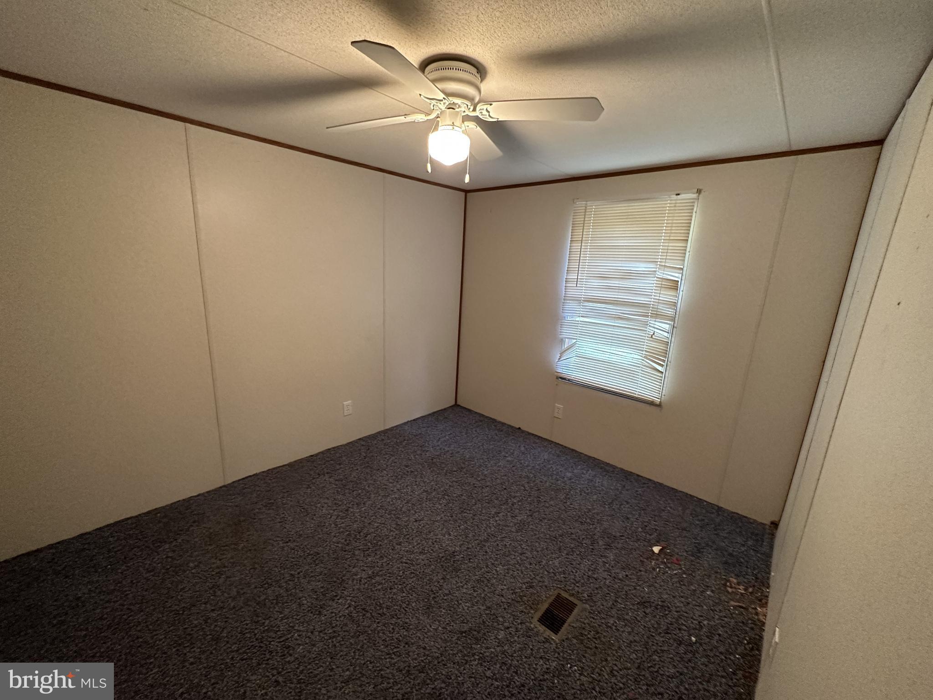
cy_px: 350
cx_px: 466
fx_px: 377
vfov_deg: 85.7
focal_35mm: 14
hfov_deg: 102.1
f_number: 2.2
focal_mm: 2.22
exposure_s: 1/60
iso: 500
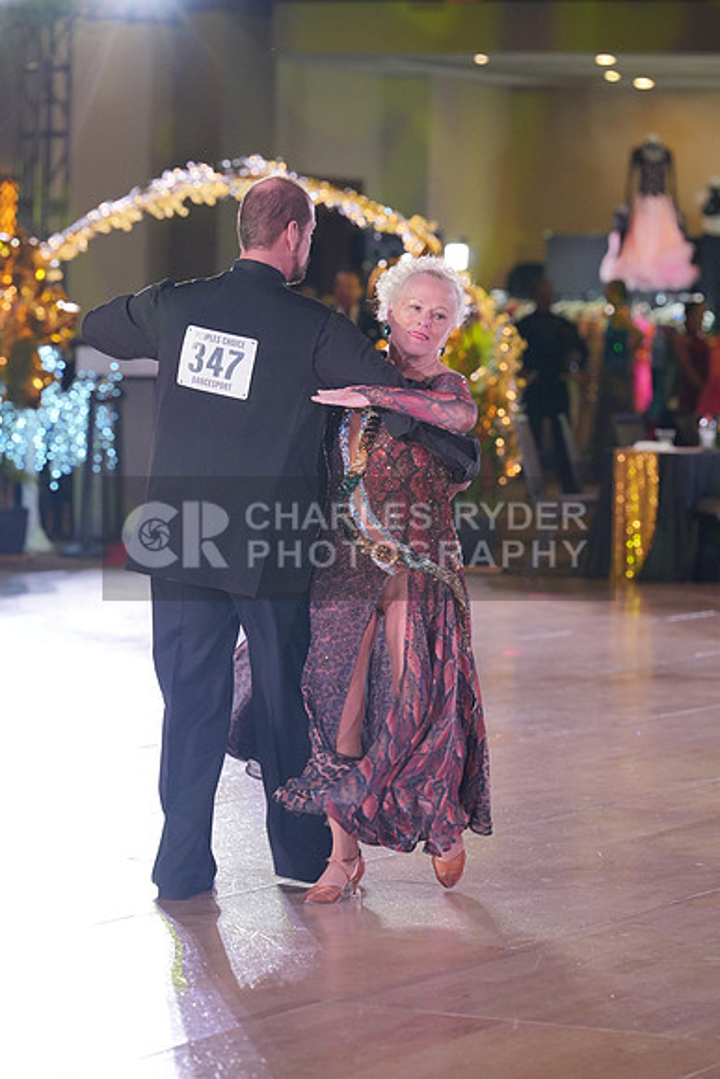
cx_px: 360
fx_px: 4497
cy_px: 540
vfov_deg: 13.7
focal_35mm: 150
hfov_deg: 9.2
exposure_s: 1/400
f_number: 4
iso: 2000
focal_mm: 150
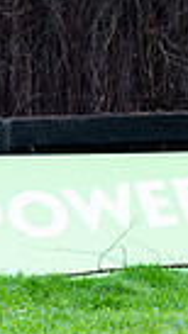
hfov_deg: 1.0
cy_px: -53
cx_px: -294
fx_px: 10304
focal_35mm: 1162
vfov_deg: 1.9
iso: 800
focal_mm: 230
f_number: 4
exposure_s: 1/1000
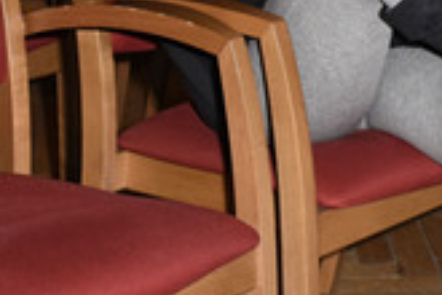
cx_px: 301
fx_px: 1760
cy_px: -30
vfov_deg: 9.5
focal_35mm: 143
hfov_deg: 14.3
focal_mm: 35
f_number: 6.3
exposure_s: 1/160
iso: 640
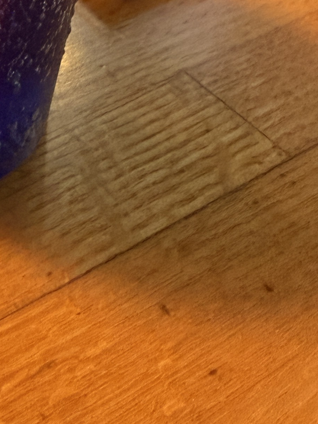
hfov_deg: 17.1
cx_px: -117
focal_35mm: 80
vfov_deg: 21.8
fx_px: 980
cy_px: -141
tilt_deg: -24.6
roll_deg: -2.4
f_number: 2.2
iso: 500
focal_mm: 2.22
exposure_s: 1/60
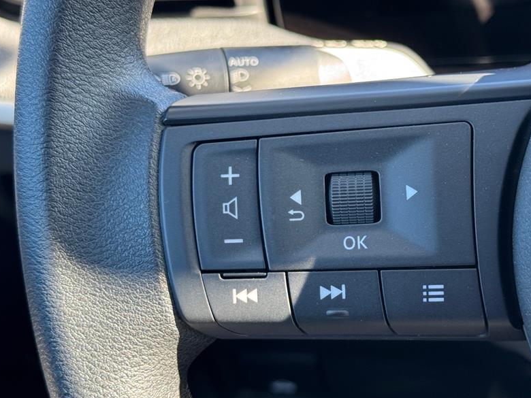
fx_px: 966
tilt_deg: -25.6
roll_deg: +7.5
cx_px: 317
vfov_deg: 23.3
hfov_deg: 30.6
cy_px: 185
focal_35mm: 63
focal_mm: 6.76
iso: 100
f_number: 1.78
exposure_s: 1/120
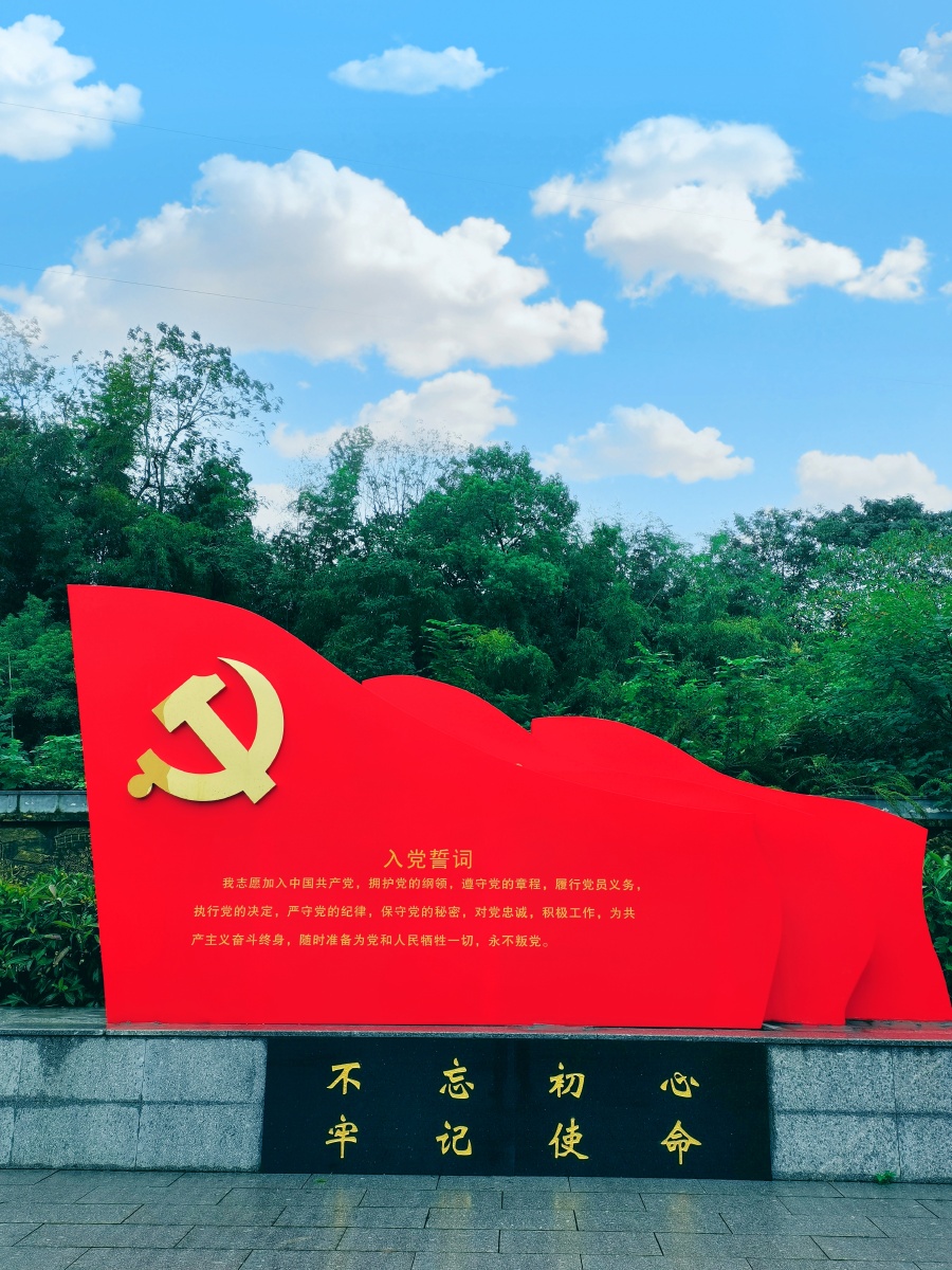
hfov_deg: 48.2
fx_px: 1063
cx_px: 476
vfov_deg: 61.7
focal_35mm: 29
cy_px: 635
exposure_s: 1/333
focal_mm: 5.58
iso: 50
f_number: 1.8
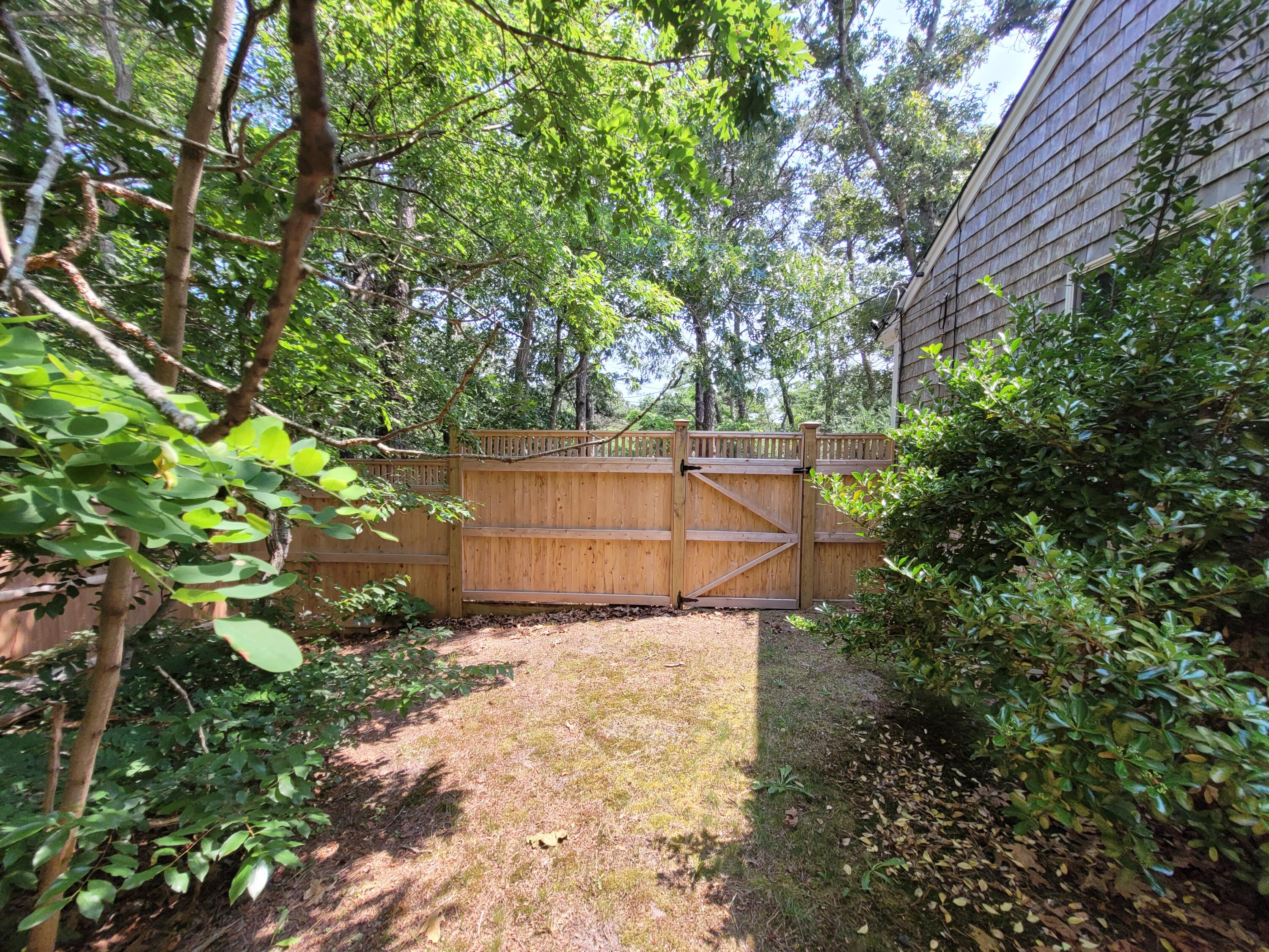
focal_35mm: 13
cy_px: 476
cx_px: 634
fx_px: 477
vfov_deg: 89.9
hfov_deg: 106.2
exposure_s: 1/227
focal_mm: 1.74
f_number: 2.2
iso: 40
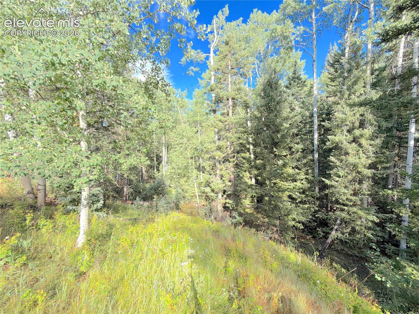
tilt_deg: -4.8
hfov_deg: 102.1
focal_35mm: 14
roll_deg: +1.7
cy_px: 157
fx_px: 169
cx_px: 210
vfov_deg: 85.7
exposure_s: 1/502
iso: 50
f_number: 2.2
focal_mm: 2.22
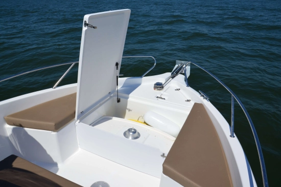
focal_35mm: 27
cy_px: 94
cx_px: 140
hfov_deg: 67.5
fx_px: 210
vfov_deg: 47.8
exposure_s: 1/640
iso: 200
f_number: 13
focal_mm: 18
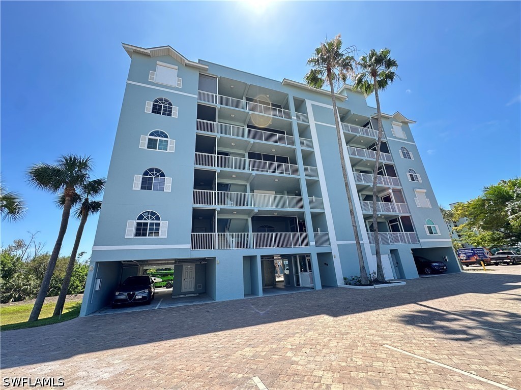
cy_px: 195
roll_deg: +3.5
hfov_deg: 102.1
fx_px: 211
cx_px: 260
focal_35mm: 14
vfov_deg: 85.7
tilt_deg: +20.2
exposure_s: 1/428
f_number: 2.2
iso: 40
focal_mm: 2.22
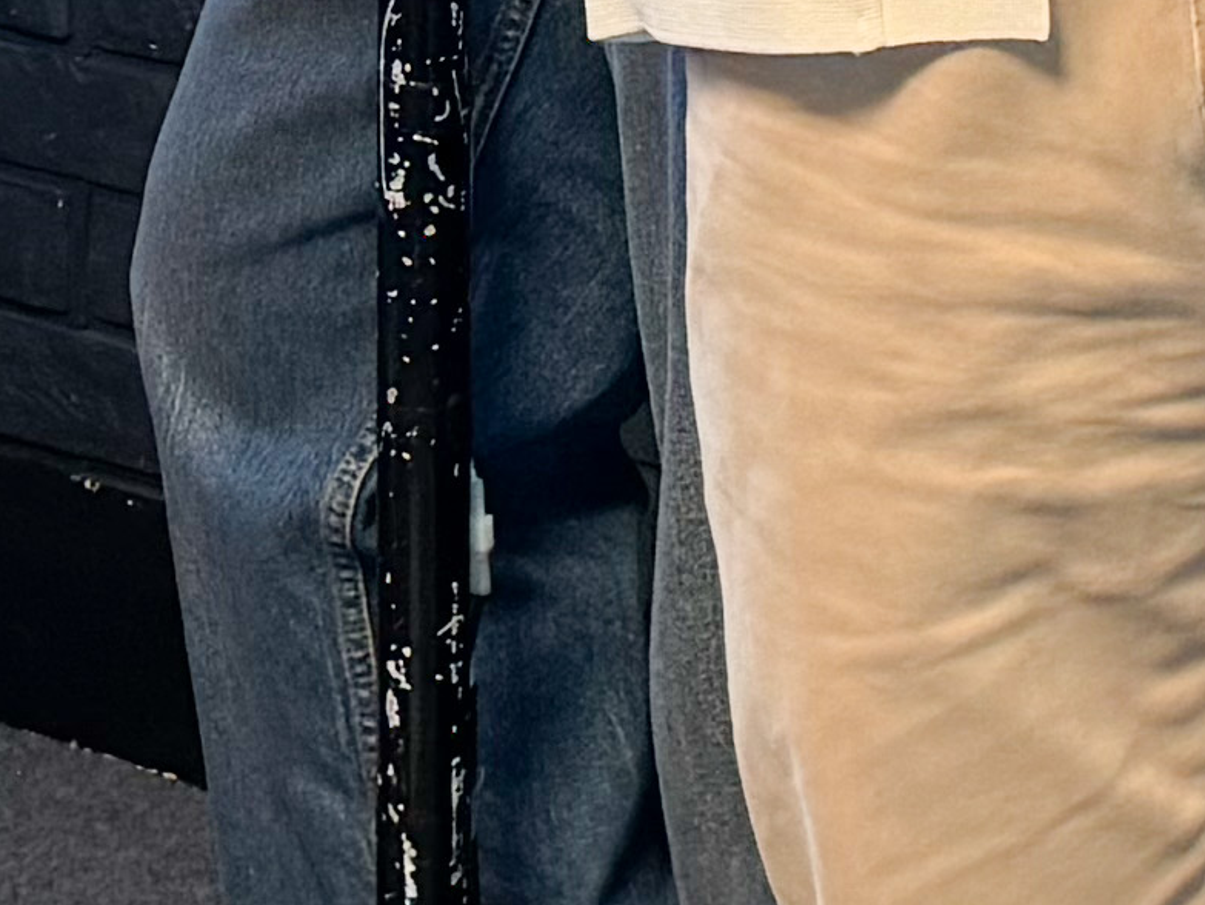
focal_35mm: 175
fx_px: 6095
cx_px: -226
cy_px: -1276
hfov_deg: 11.1
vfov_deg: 7.9
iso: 160
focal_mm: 6.76
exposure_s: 1/50
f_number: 1.8
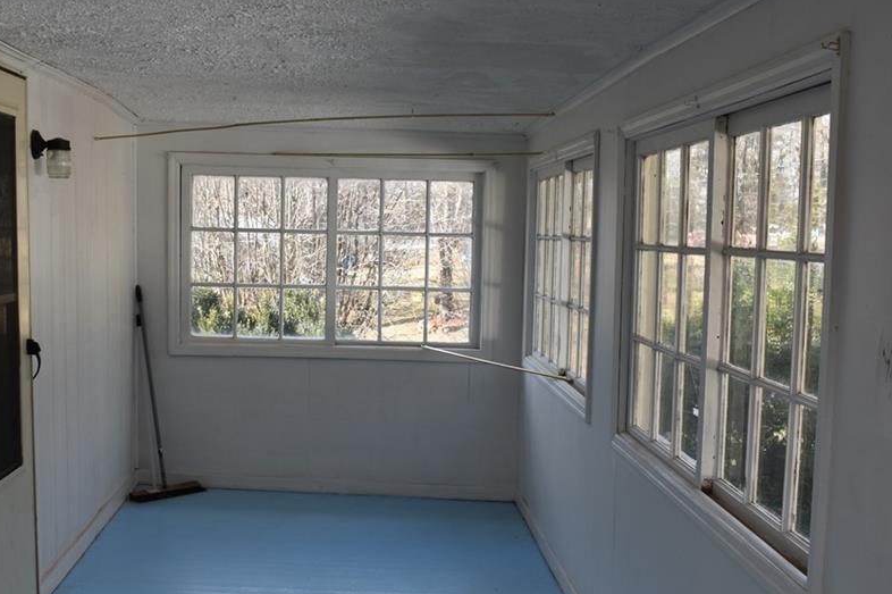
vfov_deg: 31.1
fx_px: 1065
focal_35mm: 43
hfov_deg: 45.3
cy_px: 355
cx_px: 367
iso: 400
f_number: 7.1
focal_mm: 22
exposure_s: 1/200
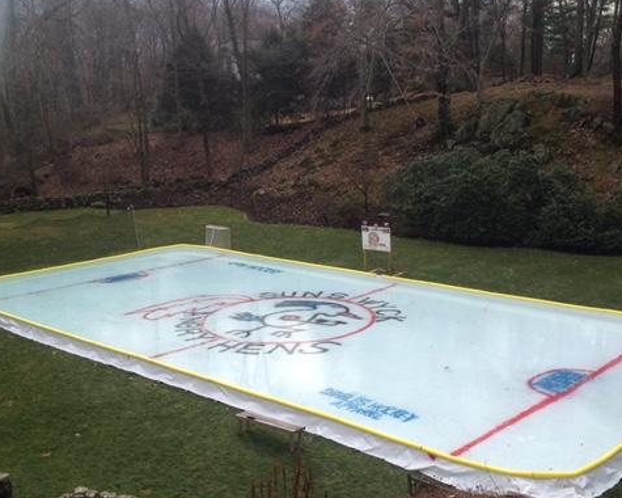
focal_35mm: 46
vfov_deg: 32.6
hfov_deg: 40.2
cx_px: 365
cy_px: 299
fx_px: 847
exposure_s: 1/1004
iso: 50
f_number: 2.4
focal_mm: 4.28
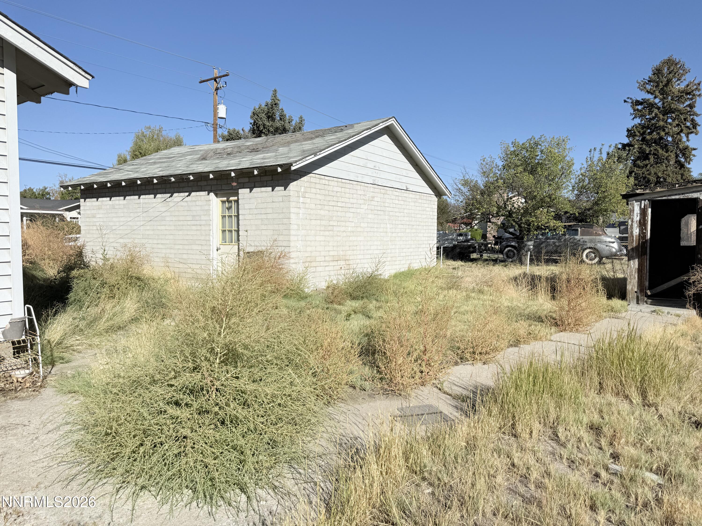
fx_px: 487
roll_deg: +0.2
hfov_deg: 71.6
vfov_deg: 56.8
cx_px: 351
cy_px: 263
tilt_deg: -3.7
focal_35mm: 24
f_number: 1.78
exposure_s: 1/9091
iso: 80
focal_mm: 6.76
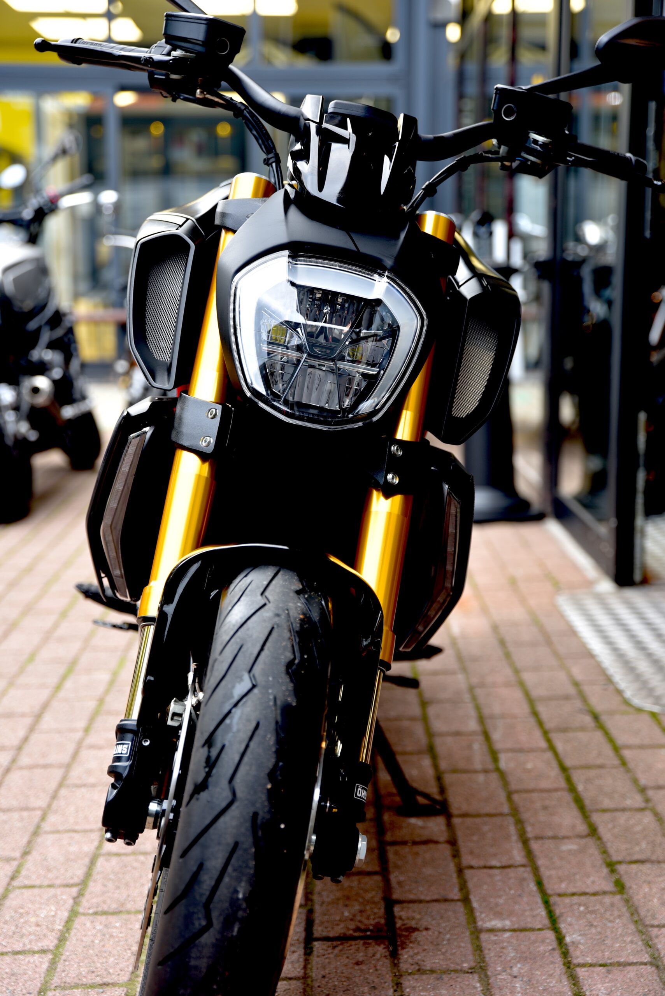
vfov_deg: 33.4
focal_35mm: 60
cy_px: 498
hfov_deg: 22.6
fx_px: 1661
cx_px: 332
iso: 100
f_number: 2.8
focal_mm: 60
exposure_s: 1/40
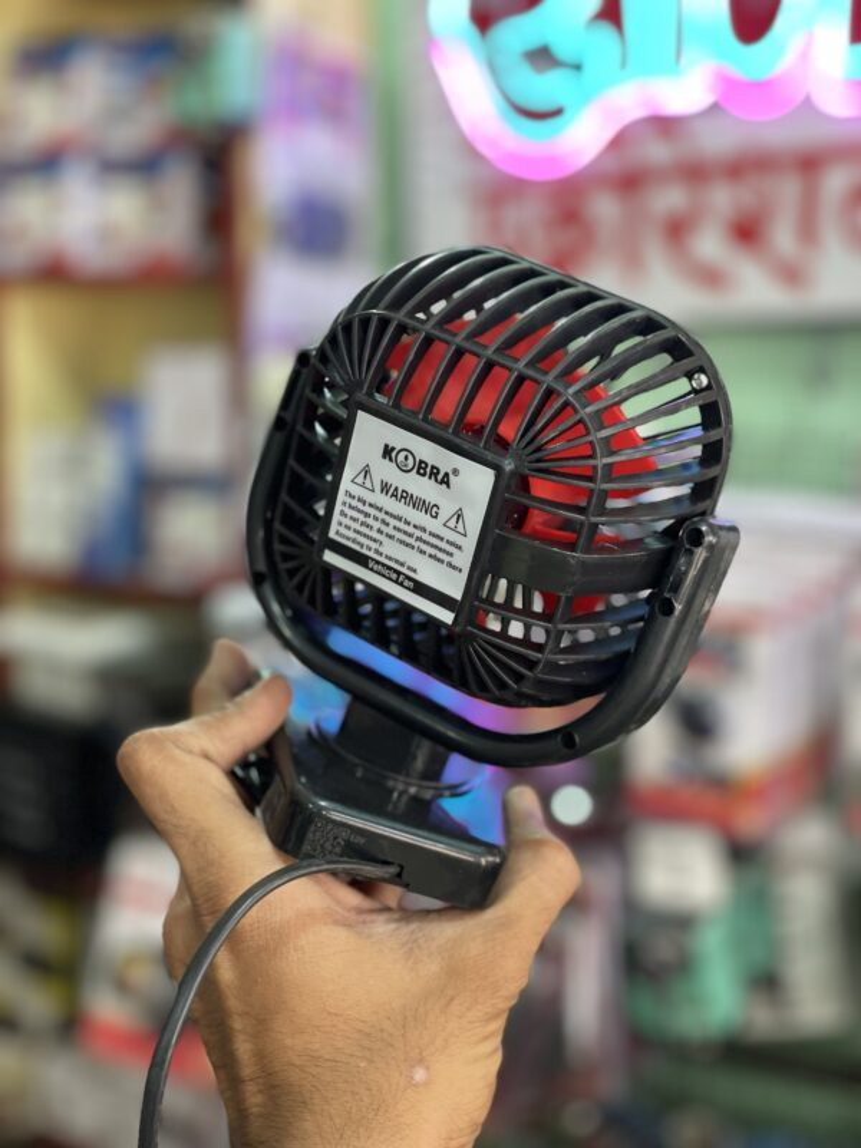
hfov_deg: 28.0
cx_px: 430
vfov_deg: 36.8
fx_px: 1725
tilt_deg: -5.5
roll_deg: -0.4
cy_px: 574
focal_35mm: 52
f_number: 2
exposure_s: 1/33
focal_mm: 6
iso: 160
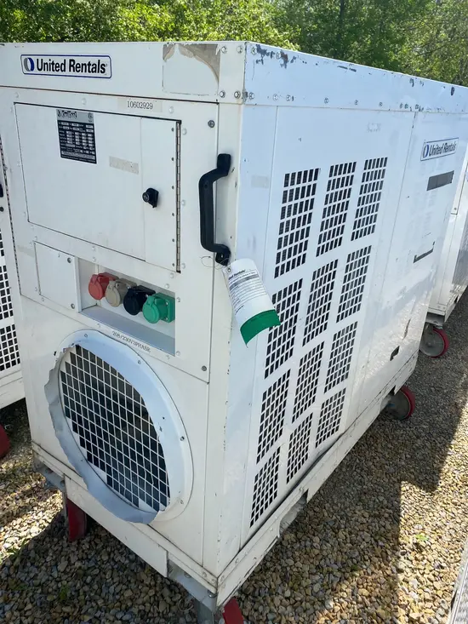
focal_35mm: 26
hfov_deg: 53.1
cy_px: 312
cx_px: 234
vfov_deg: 67.3
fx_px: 469
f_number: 1.8
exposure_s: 1/2410
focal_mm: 4.25
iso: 32
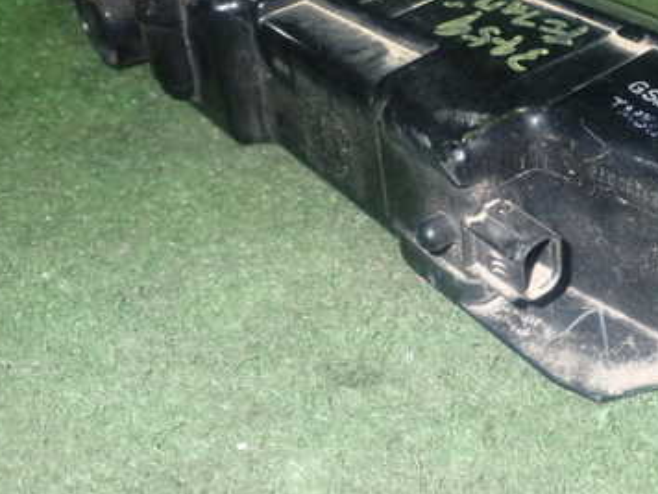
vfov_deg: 26.8
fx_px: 1026
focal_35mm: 54
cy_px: 141
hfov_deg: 34.5
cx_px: 527
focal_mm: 5.79
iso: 800
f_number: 7.1
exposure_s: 1/30
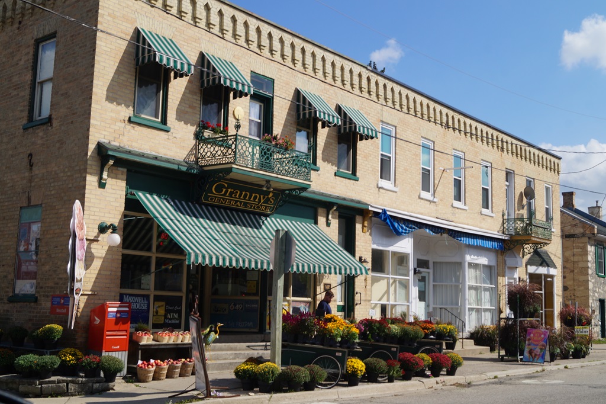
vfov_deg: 31.9
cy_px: 202
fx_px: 707
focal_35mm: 42
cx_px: 303
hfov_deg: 46.4
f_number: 11
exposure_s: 1/200
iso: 100
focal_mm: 28
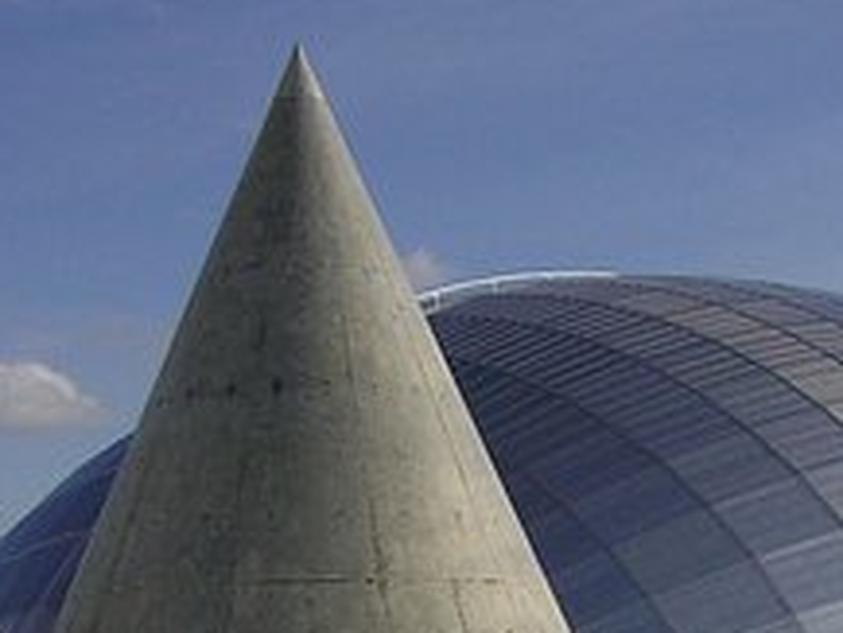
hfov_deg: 22.8
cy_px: 656
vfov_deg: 16.9
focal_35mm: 85
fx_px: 2071
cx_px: 641
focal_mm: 4.7
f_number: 5.2
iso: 50
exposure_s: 1/651
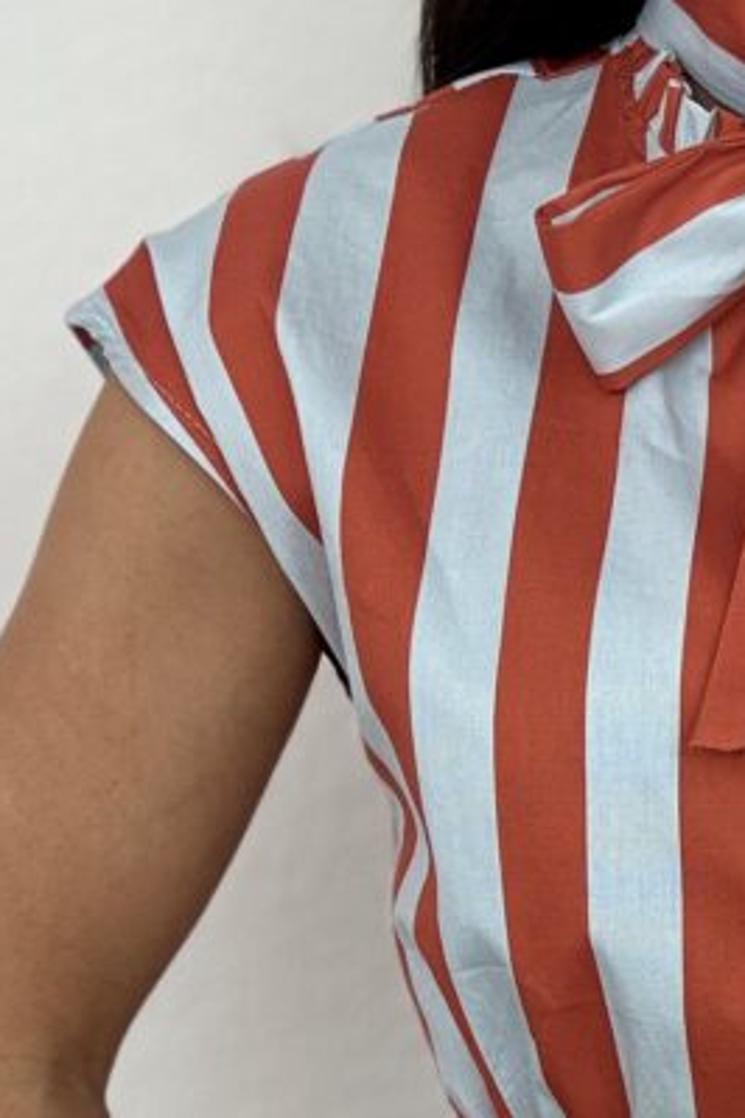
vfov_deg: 23.4
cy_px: 1052
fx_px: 2607
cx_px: 895
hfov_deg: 15.7
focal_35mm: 84
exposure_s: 1/100
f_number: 1.9
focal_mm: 2.69
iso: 40
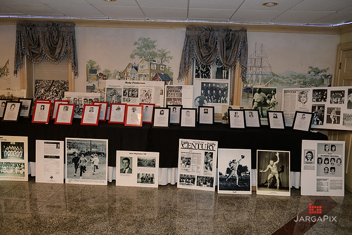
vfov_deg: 45.0
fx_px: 284
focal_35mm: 29
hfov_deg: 63.6
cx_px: 176
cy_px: 118
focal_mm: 29
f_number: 3.2
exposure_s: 1/125
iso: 1600
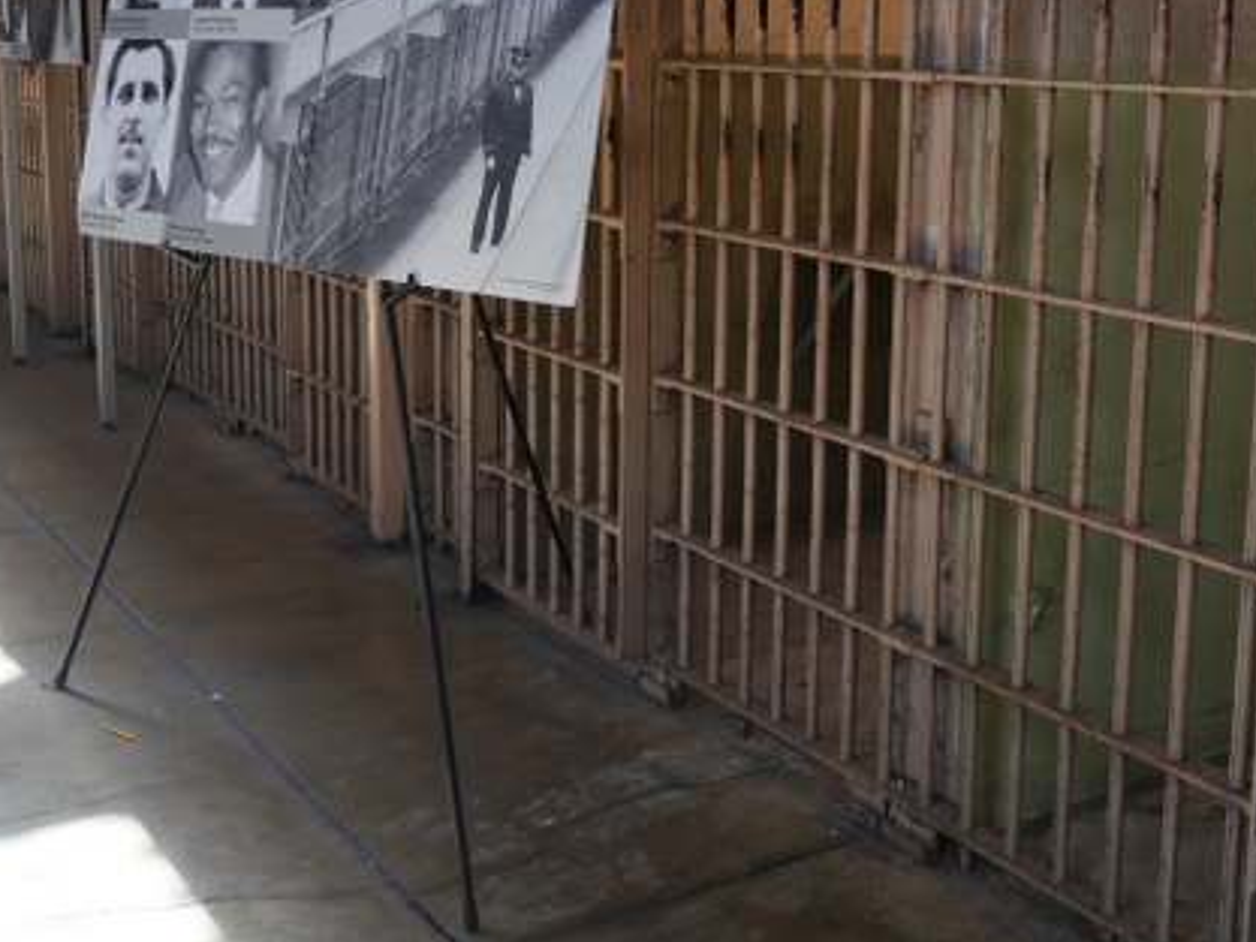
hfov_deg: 41.1
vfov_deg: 31.2
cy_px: 298
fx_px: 1670
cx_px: 744
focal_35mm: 46
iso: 400
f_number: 3.7
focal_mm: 15
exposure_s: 1/60
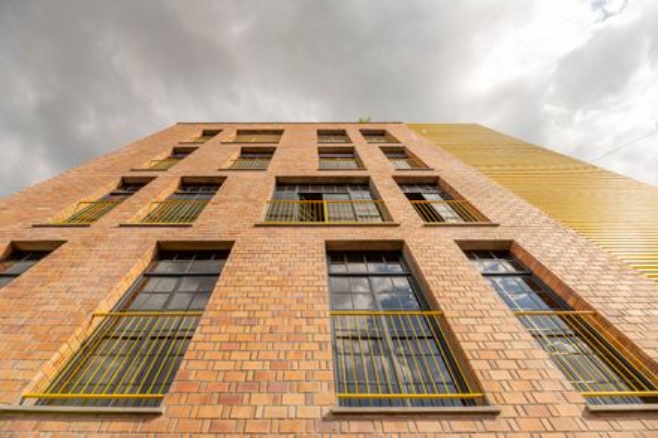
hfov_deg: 104.3
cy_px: 219
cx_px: 329
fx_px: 256
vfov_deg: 81.2
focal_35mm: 14
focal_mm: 14
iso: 31
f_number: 6.3
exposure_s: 1/320
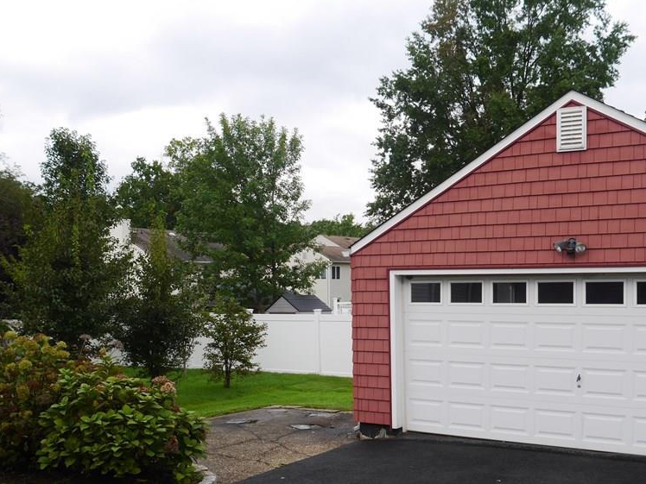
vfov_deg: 27.9
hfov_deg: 36.6
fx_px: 970
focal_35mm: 52
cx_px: 395
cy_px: 299
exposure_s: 1/250
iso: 160
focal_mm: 19
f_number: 6.3
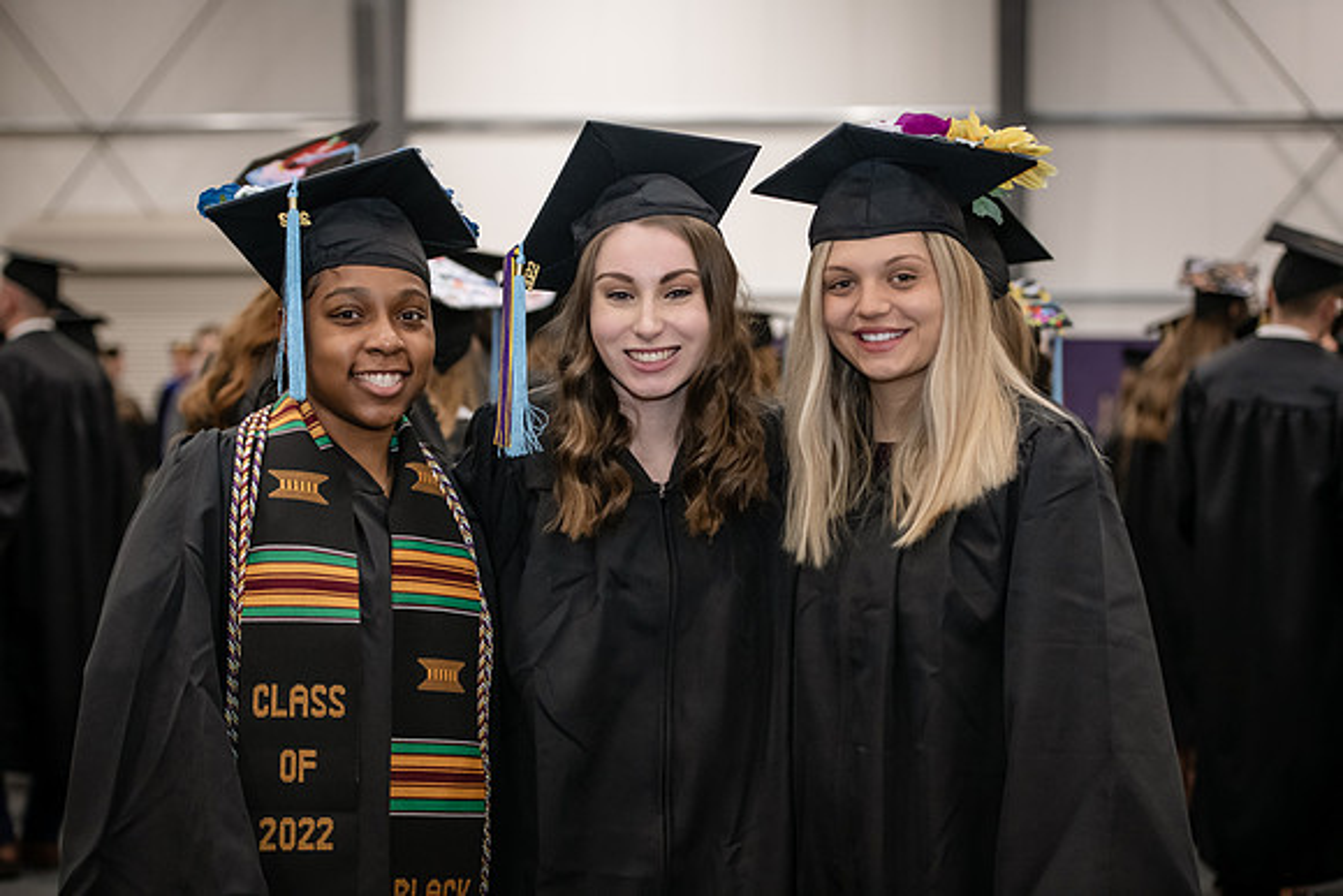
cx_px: 672
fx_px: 2612
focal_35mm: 70
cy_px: 448
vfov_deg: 19.5
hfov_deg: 28.8
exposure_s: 1/200
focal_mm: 70
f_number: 3.2
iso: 2000
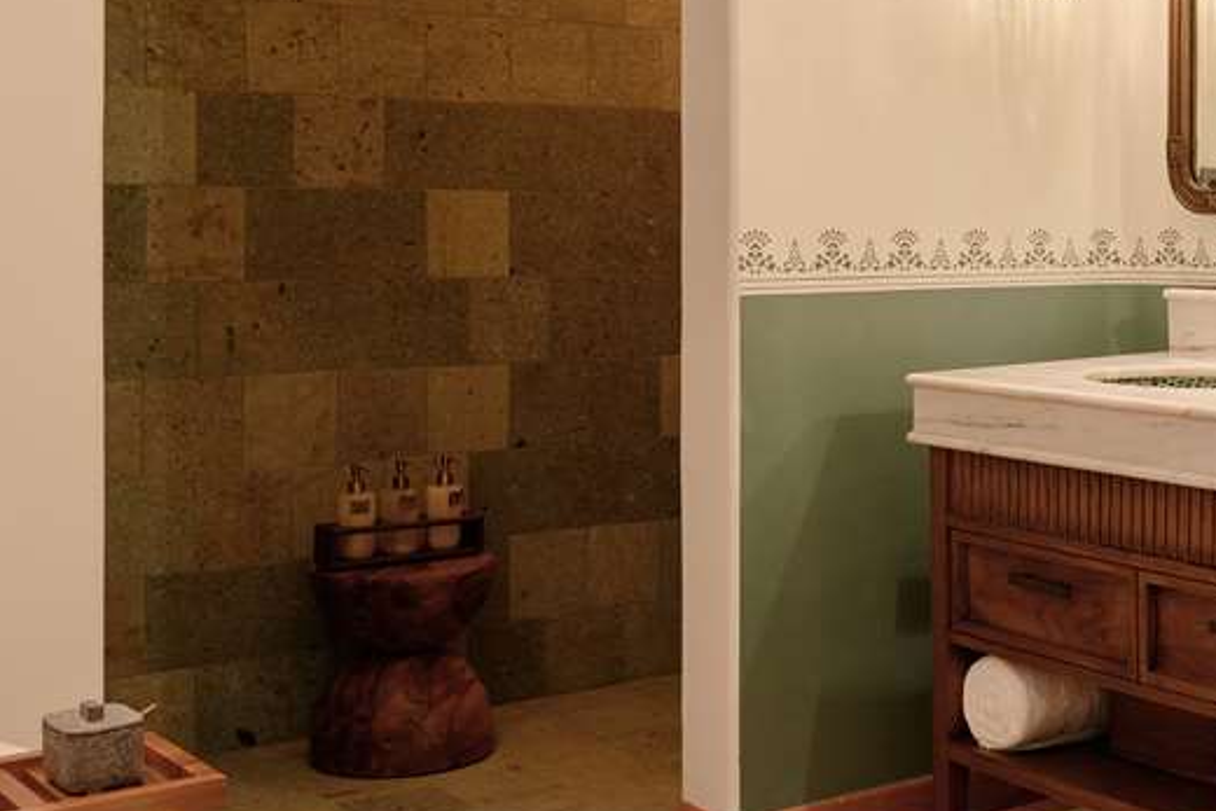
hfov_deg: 31.8
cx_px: 1007
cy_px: 257
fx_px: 2061
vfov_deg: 22.2
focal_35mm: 61
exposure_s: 1/8
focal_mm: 29
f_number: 8
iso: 400
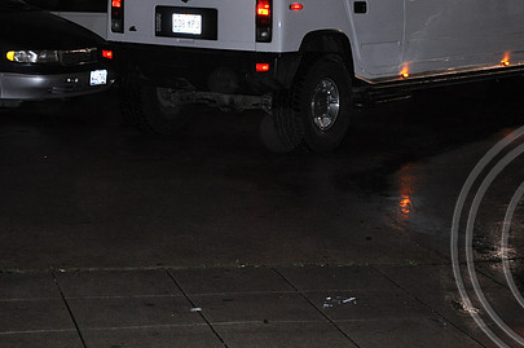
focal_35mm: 86
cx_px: 351
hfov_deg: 23.6
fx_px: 1250
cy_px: 134
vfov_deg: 15.8
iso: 800
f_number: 4.5
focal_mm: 40
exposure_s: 1/60
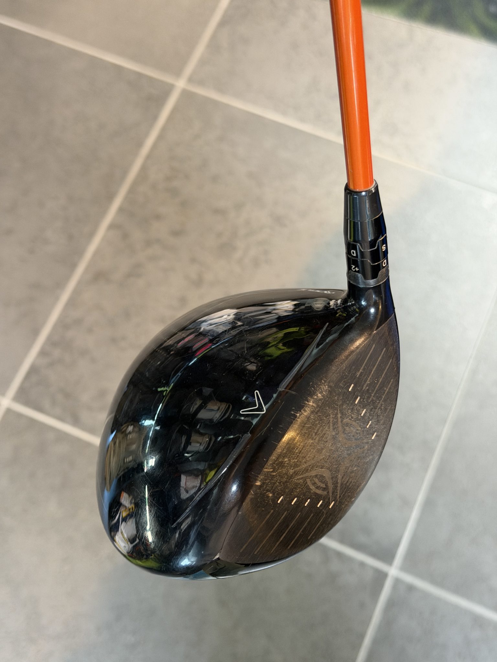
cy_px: 331
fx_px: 919
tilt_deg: -68.6
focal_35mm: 48
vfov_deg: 39.7
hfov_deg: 30.3
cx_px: 248
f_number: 1.78
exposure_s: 1/33
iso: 250
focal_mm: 6.76
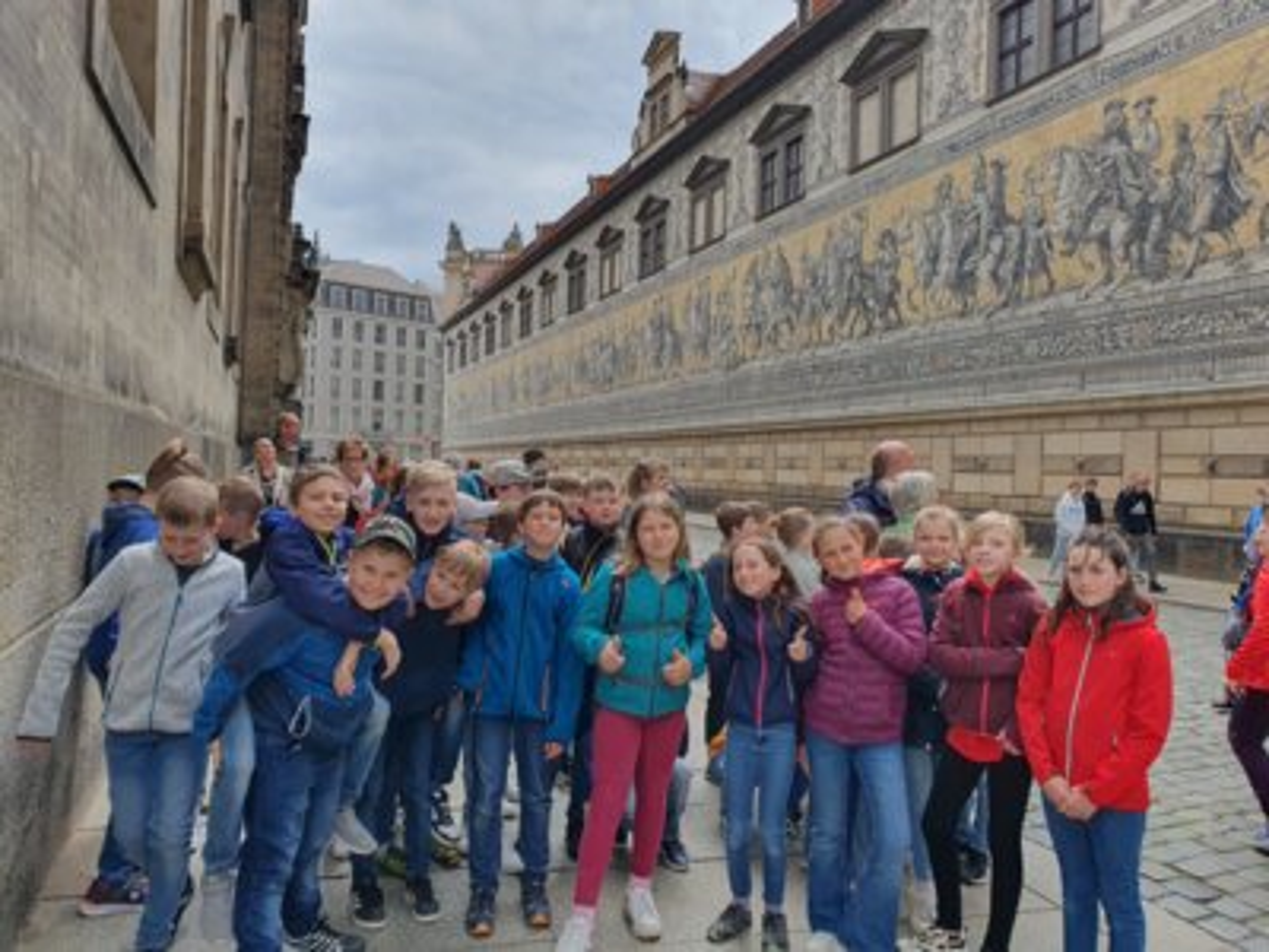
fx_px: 953
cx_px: 634
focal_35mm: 26
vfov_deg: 53.1
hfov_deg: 67.3
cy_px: 476
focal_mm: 4.32
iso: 50
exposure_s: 1/522
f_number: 2.4
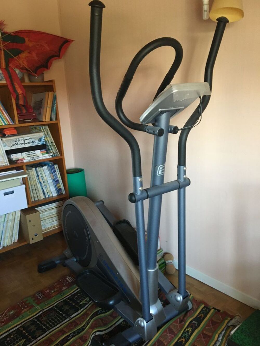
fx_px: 290
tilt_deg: -13.9
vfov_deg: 61.7
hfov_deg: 48.2
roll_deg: +2.8
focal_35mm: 29
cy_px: 173
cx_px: 130
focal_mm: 4.15
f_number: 2.2
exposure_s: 1/33
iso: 250
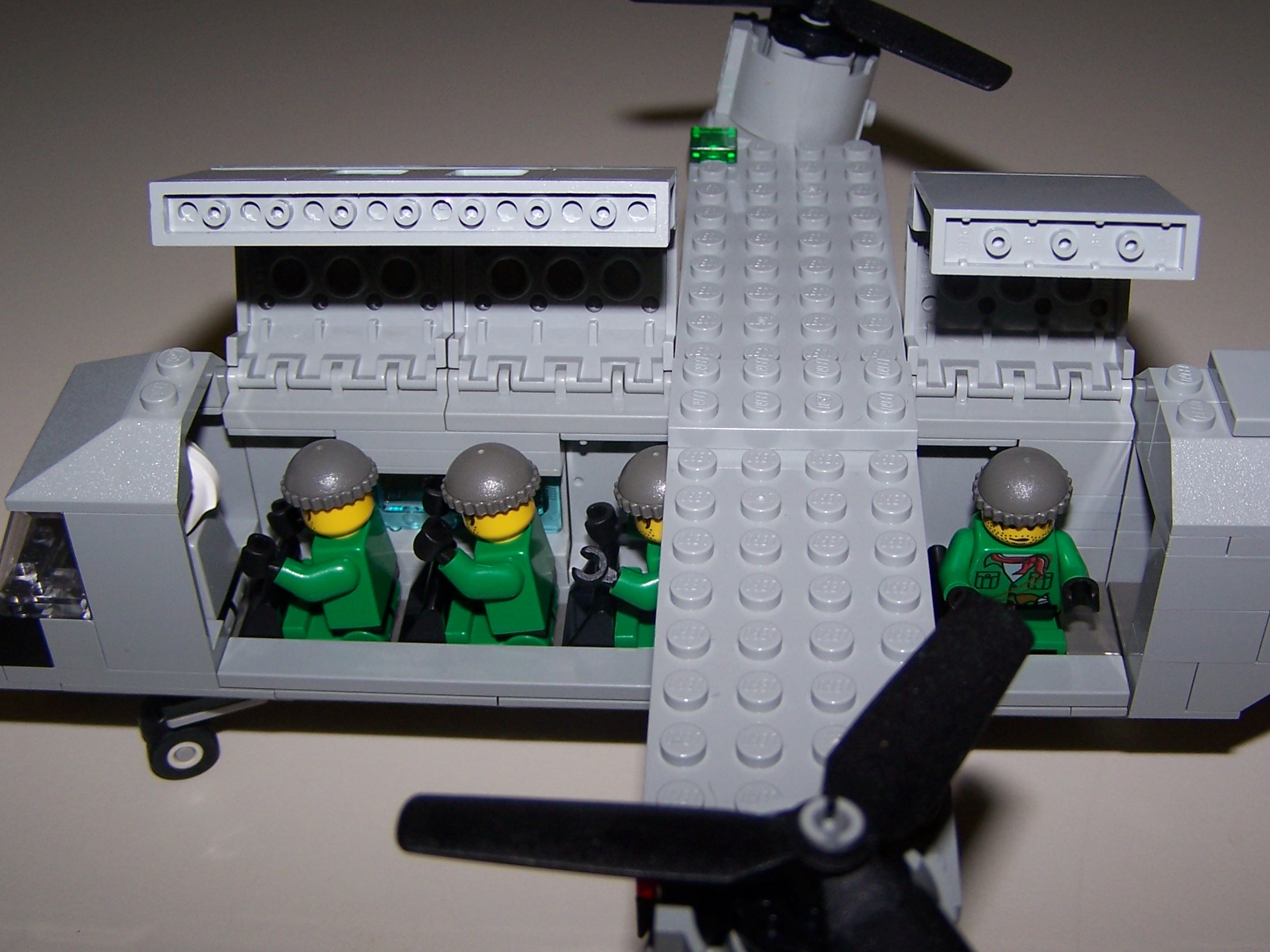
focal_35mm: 46
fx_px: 1688
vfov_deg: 31.5
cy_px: 497
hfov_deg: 41.2
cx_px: 689
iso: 80
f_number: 2.8
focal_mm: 6.3
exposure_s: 1/60
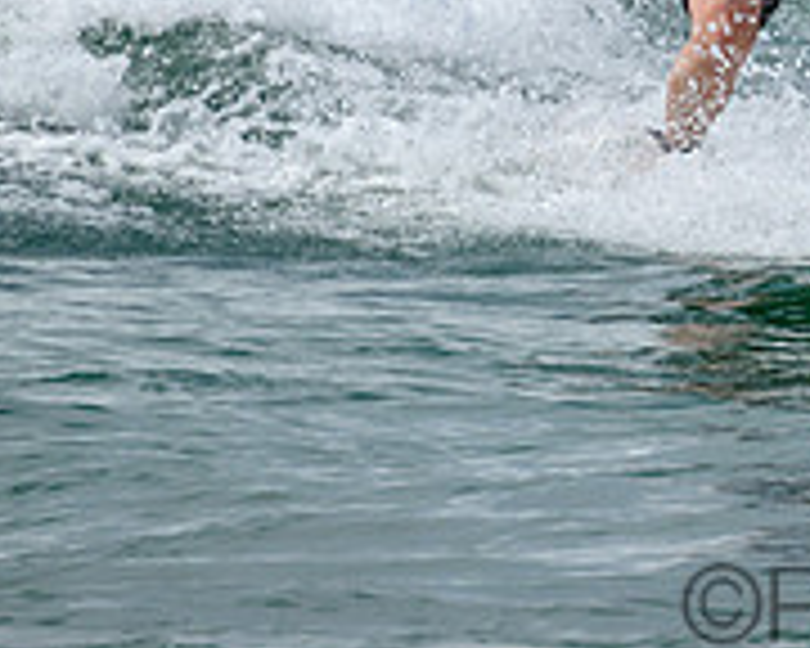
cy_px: -142
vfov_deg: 0.6
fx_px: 57918
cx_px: 1030
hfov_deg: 0.8
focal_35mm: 2416
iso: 720
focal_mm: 800
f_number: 11
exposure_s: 1/2000
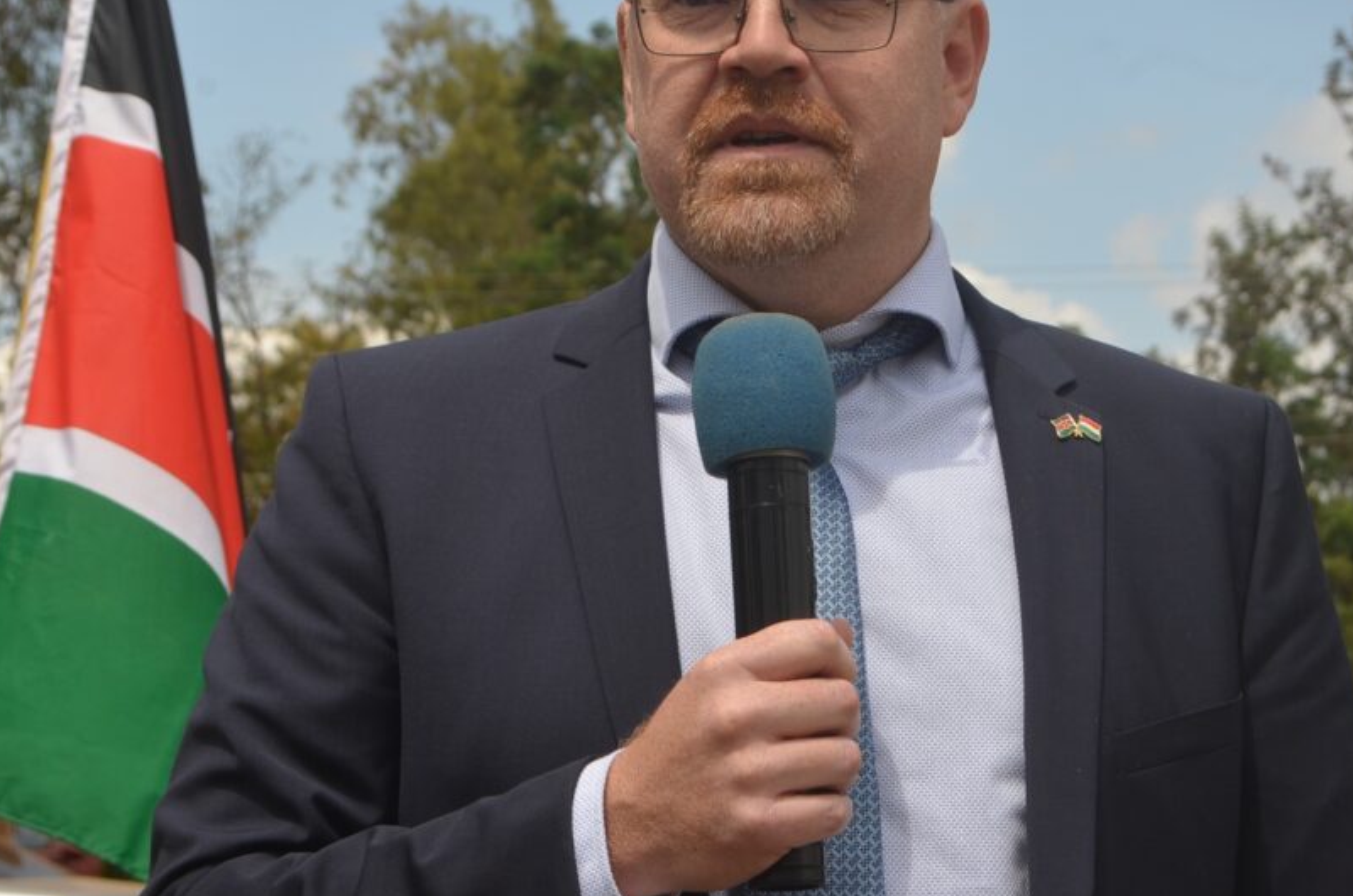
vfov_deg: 12.9
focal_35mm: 106
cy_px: 354
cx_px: 778
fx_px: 3962
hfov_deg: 19.4
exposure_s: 1/250
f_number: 8
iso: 140
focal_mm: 55
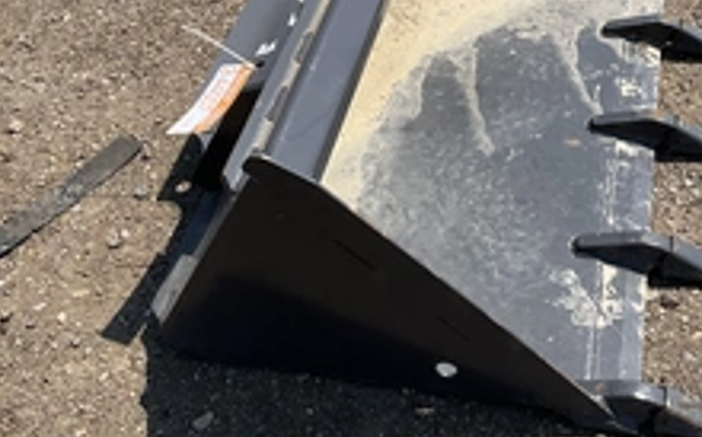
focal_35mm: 56
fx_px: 1070
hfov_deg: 36.2
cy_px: 144
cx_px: 418
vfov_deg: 23.0
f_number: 1.8
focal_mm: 3
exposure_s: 1/1377
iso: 25
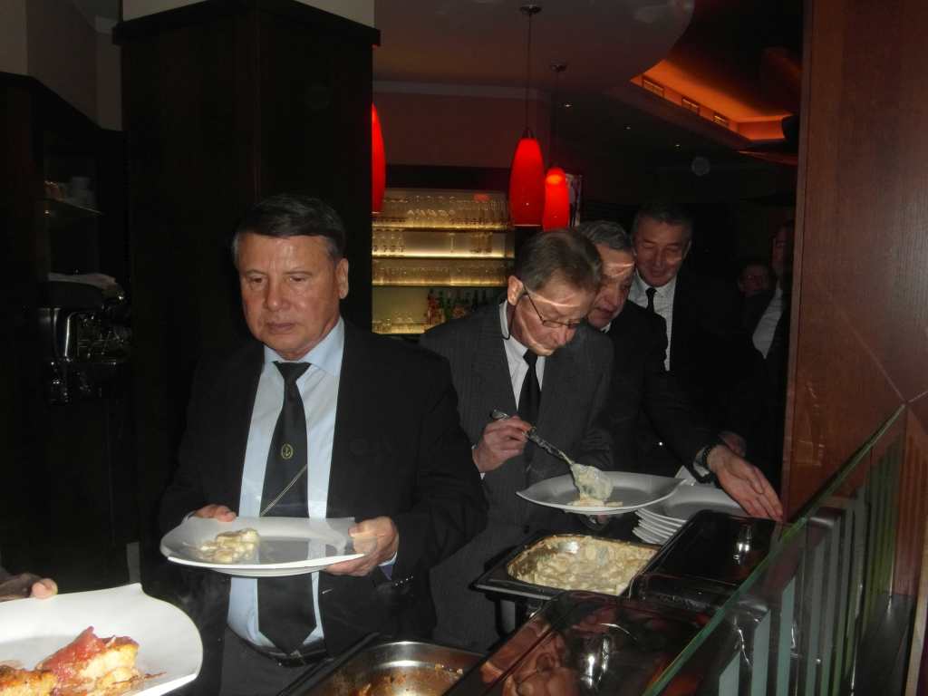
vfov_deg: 44.2
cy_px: 348
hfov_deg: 56.8
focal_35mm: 32
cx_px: 464
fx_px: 858
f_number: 3.4
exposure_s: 1/45
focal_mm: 5.3
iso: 160
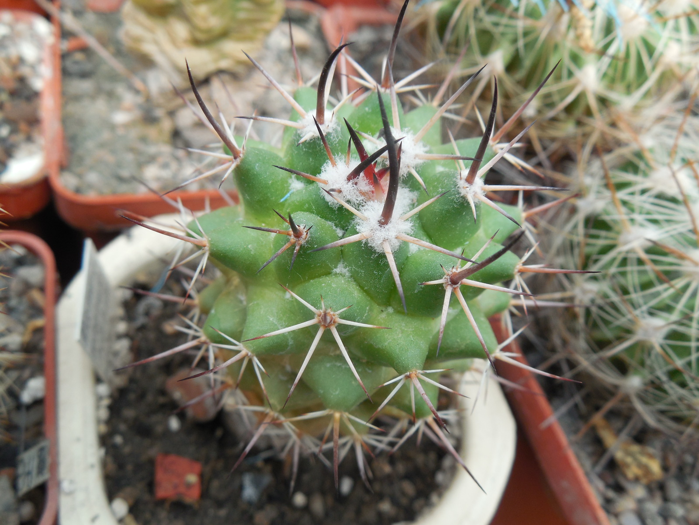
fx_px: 626
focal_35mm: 31
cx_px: 350
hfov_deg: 58.4
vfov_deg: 45.4
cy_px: 262
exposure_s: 1/125
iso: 125
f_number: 3.6
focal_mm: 5.6
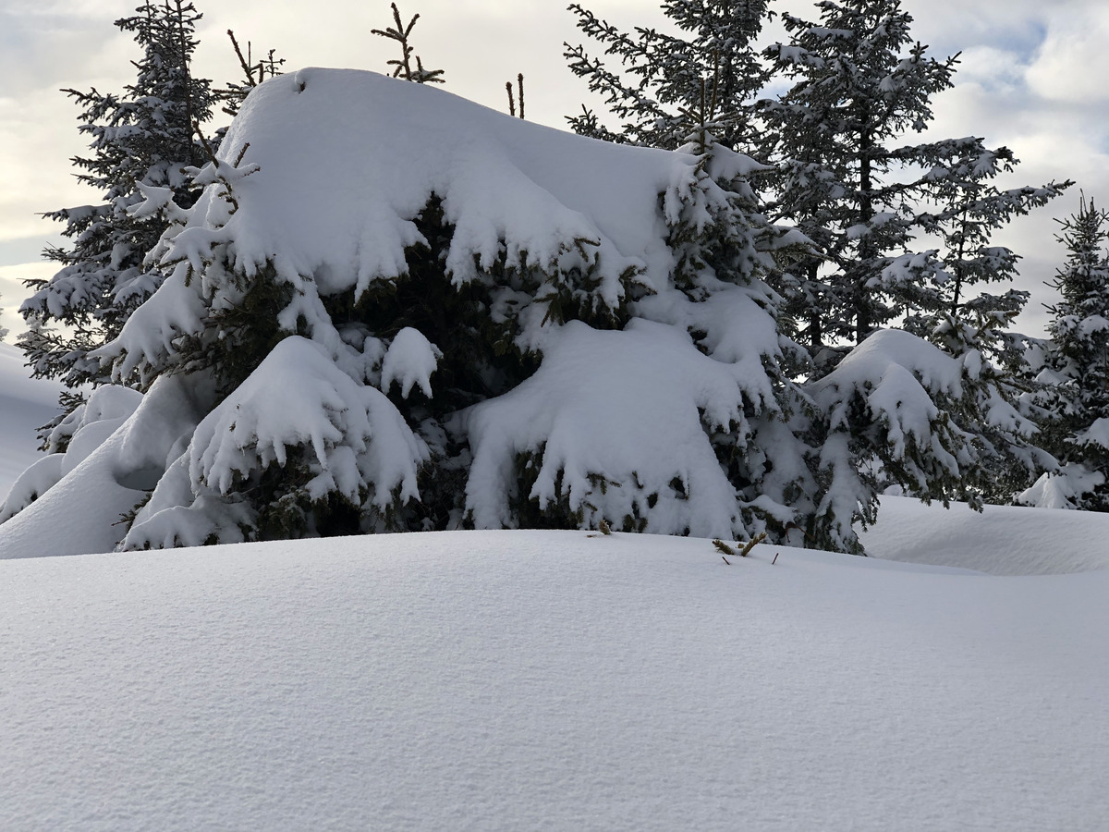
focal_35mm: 52
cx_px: 554
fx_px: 1666
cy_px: 416
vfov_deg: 28.0
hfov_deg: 36.8
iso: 16
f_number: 2.4
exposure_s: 1/2114
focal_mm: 6
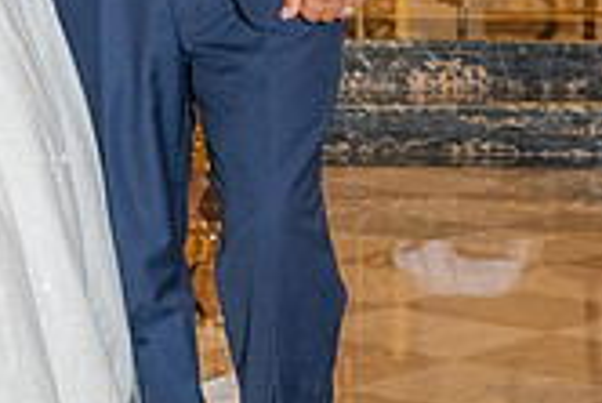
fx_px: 2510
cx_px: -261
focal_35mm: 150
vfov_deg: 8.9
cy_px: -220
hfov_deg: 13.0
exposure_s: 1/200
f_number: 6.3
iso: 2000
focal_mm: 43
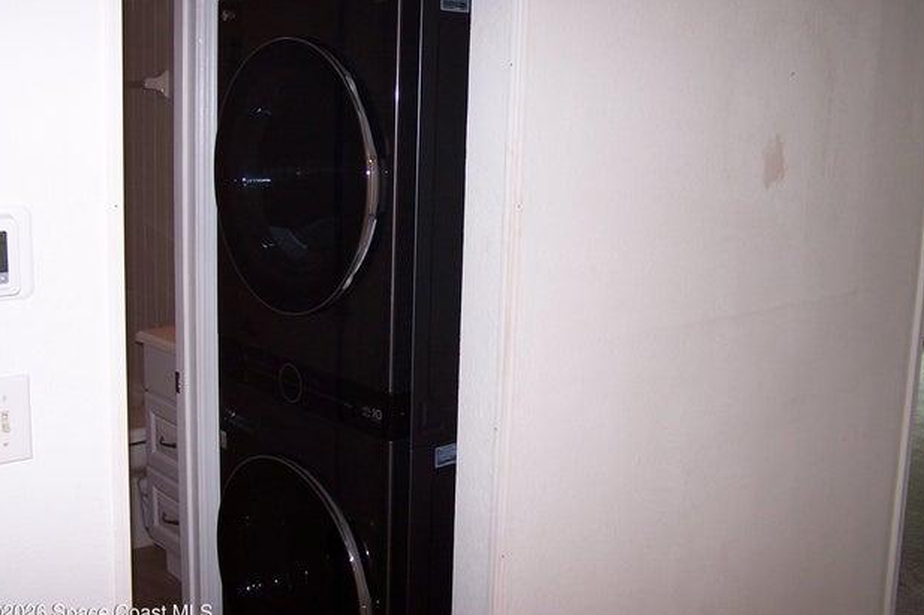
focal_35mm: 41
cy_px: 286
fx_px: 1052
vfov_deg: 32.6
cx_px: 464
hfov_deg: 47.4
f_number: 2.8
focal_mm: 6.3
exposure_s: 1/60
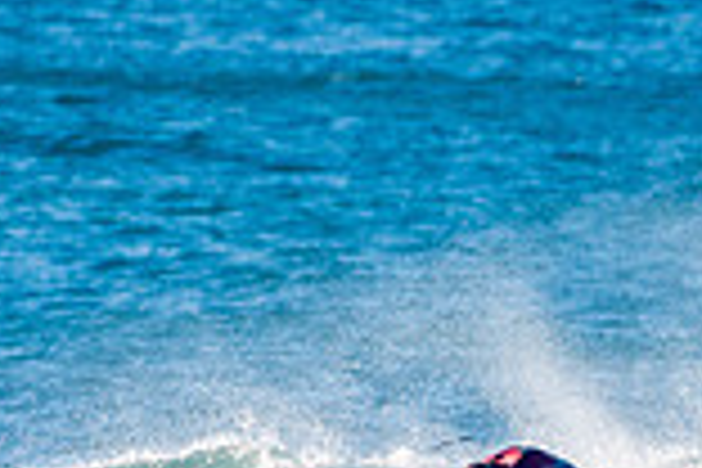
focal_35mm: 2276
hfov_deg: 0.9
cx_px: 405
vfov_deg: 0.6
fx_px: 44379
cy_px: 608
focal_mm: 500
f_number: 5.6
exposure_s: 1/320
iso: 80
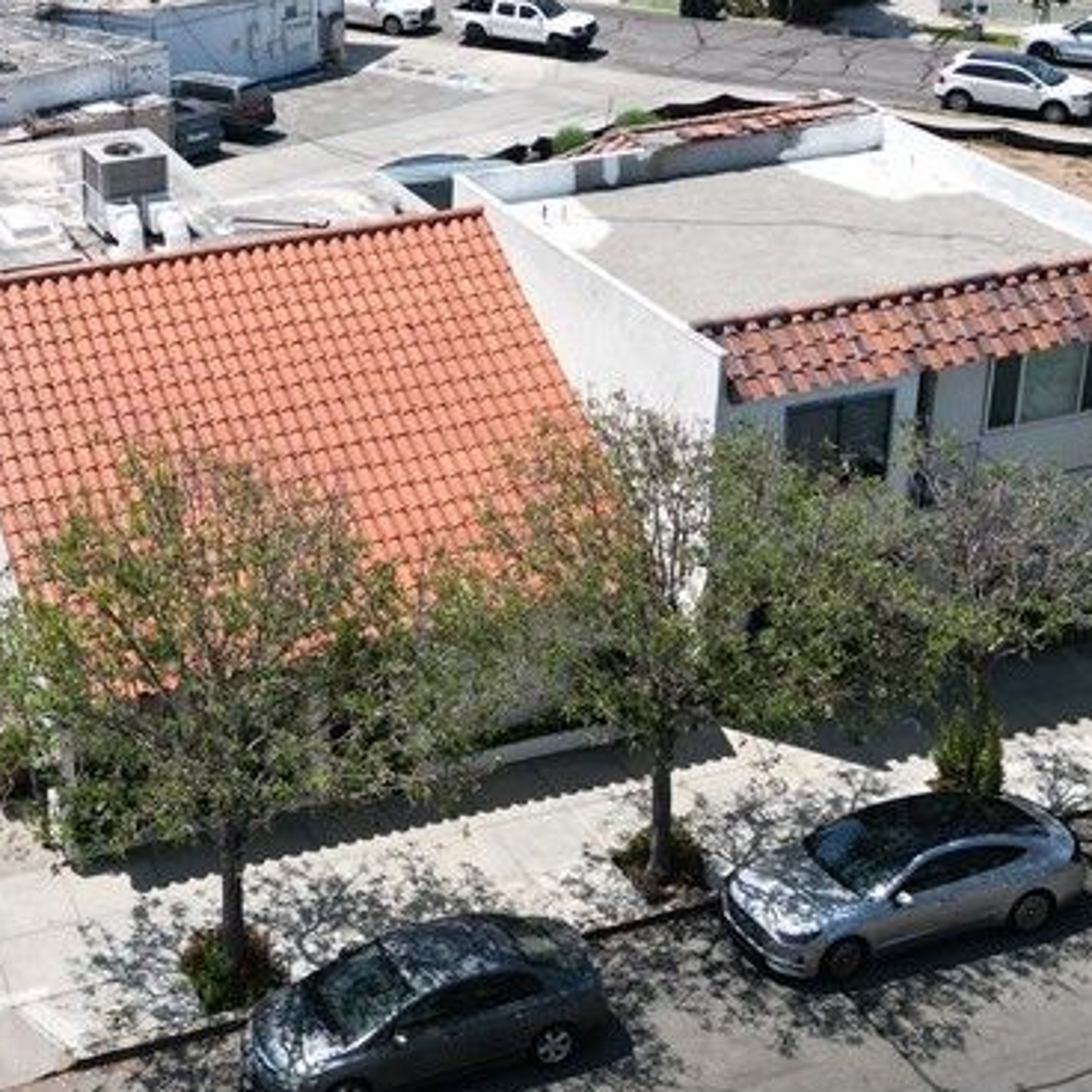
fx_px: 2106
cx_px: 249
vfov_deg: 28.6
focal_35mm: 59
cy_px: 276
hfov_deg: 28.6
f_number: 1.7
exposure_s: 1/3000
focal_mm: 6.72
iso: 130
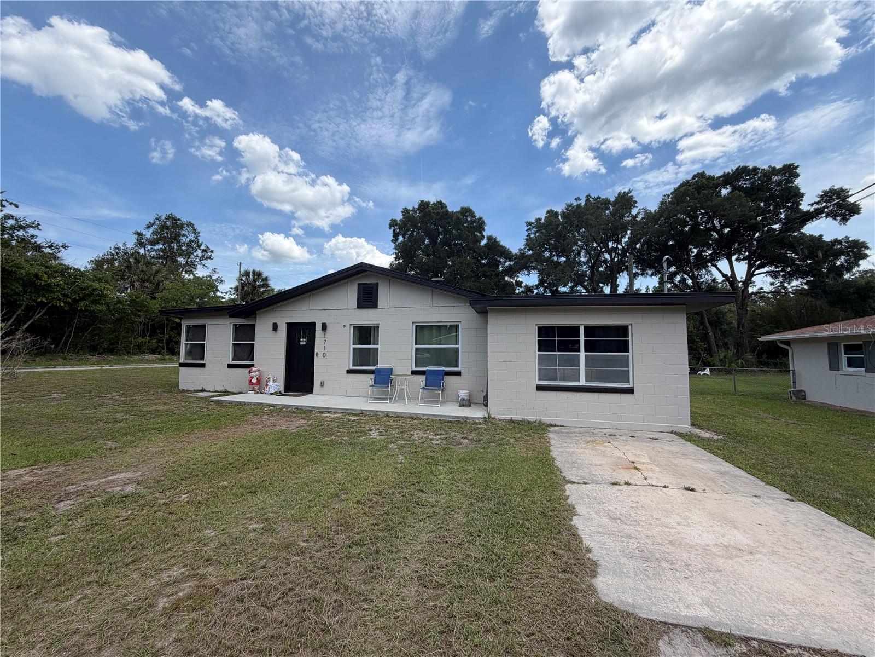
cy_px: 328
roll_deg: -0.1
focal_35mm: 14
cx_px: 438
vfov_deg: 85.7
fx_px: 354
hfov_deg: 102.1
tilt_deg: +4.6
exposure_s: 1/770
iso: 20
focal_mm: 2.22
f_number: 2.2
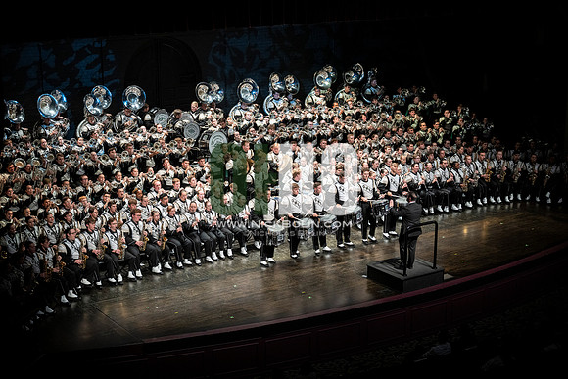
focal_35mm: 64
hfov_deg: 31.4
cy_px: 190
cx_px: 284
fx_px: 1010
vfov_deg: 21.3
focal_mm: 64
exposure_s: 1/500
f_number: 2.8
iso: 1250
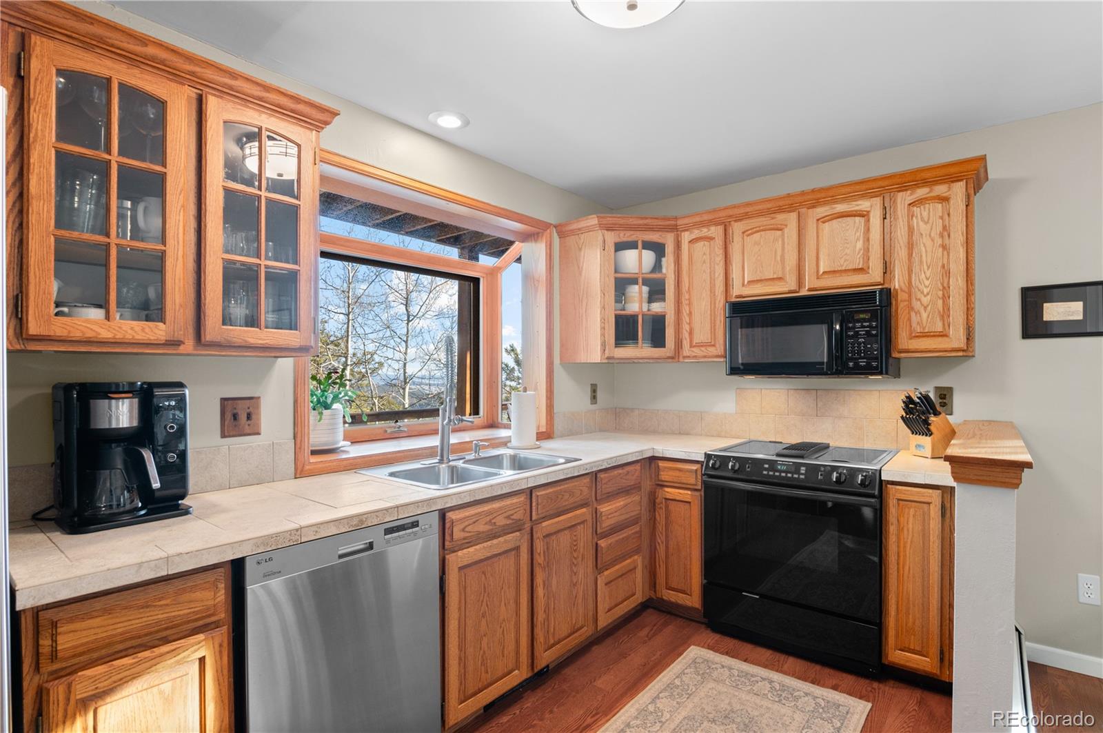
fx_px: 520
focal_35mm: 17
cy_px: 366
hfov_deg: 93.3
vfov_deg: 70.3
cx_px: 552
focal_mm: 17
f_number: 8
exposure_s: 1/3
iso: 400
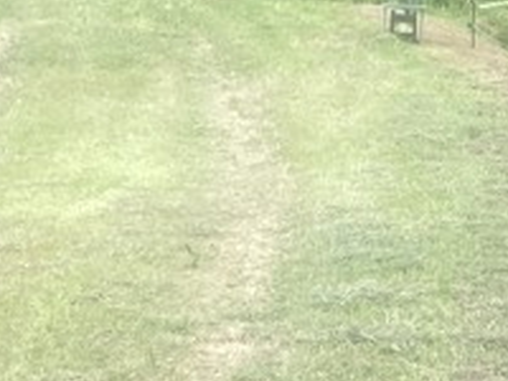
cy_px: 310
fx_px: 2289
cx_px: 820
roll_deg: -0.9
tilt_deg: -12.4
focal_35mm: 156
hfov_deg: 11.9
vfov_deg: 9.5
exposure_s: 1/588
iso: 32
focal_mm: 4.25
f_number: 1.8
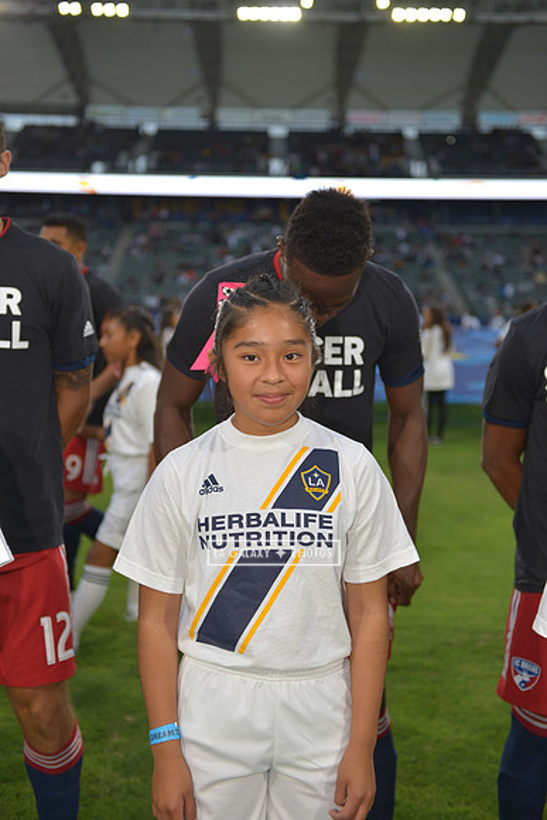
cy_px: 410
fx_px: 1025
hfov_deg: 29.9
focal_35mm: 45
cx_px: 274
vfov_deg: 43.6
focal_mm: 45
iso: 250
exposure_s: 1/250
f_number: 2.8
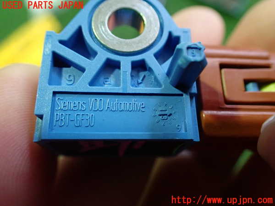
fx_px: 238
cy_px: 103
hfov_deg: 60.0
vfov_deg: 46.8
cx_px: 138
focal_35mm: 30
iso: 800
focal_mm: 5.4
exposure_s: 1/50
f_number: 2.3
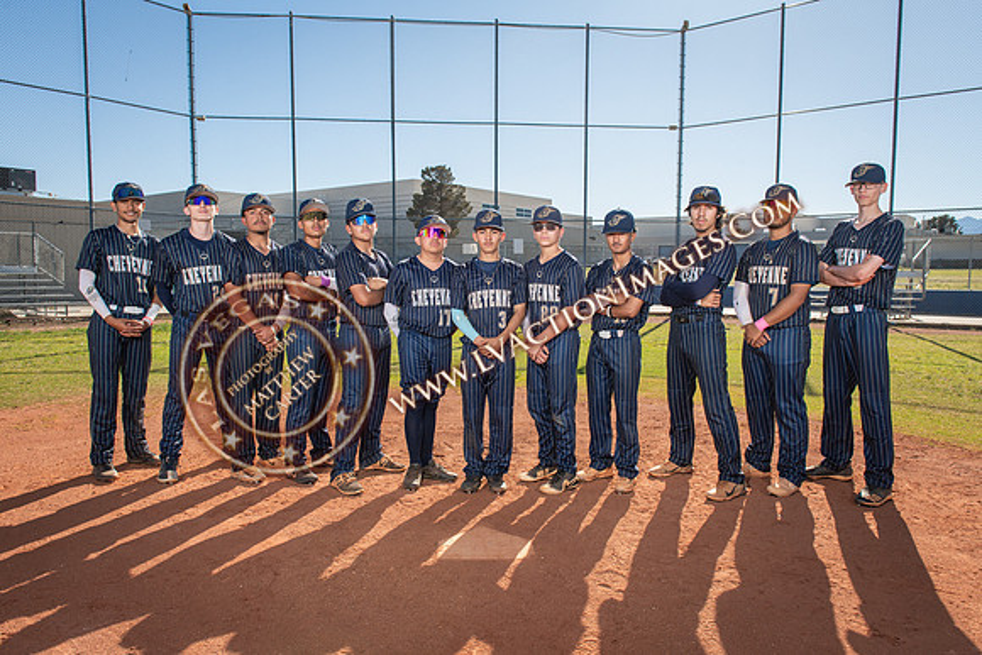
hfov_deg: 69.8
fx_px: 704
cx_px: 494
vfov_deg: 49.9
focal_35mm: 26
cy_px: 334
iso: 200
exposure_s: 1/250
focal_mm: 24
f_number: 8
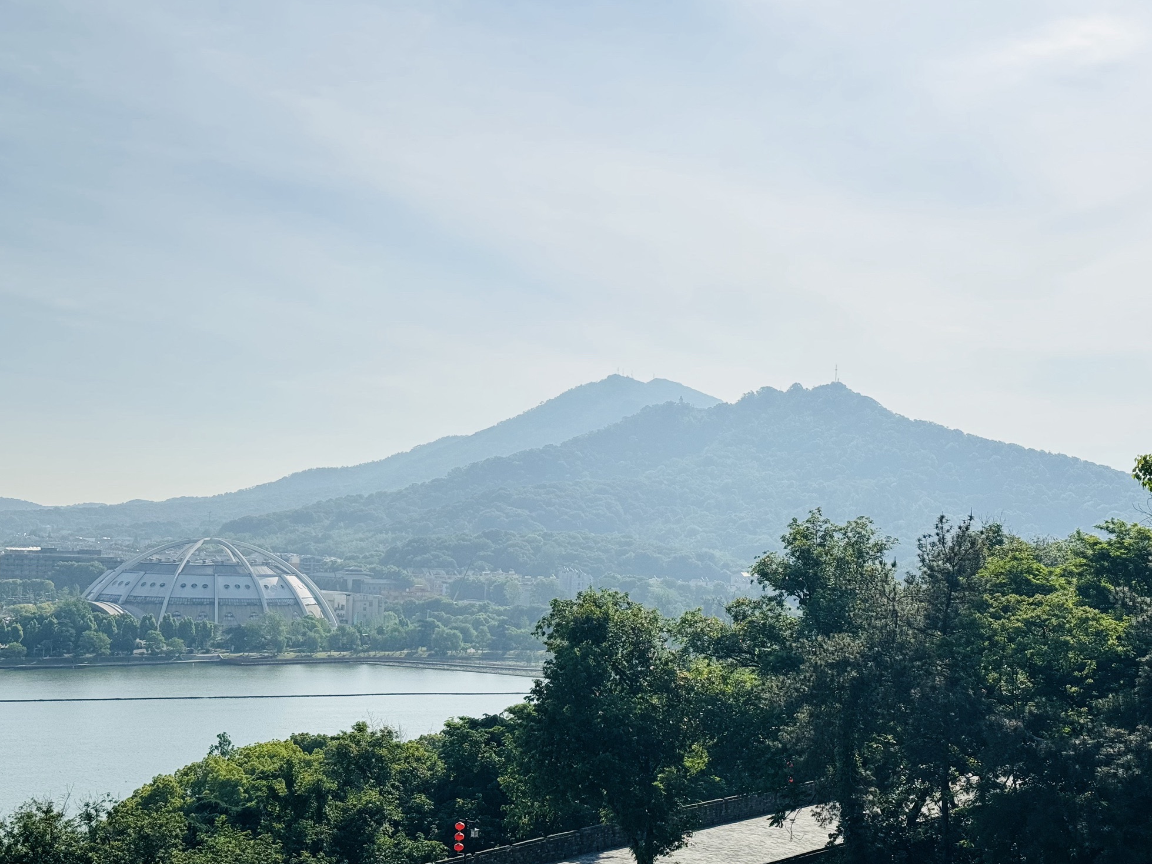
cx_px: 565
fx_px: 1631
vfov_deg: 29.7
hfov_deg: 38.9
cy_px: 435
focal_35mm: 49
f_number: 1.78
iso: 64
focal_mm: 6.76
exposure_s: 1/5848
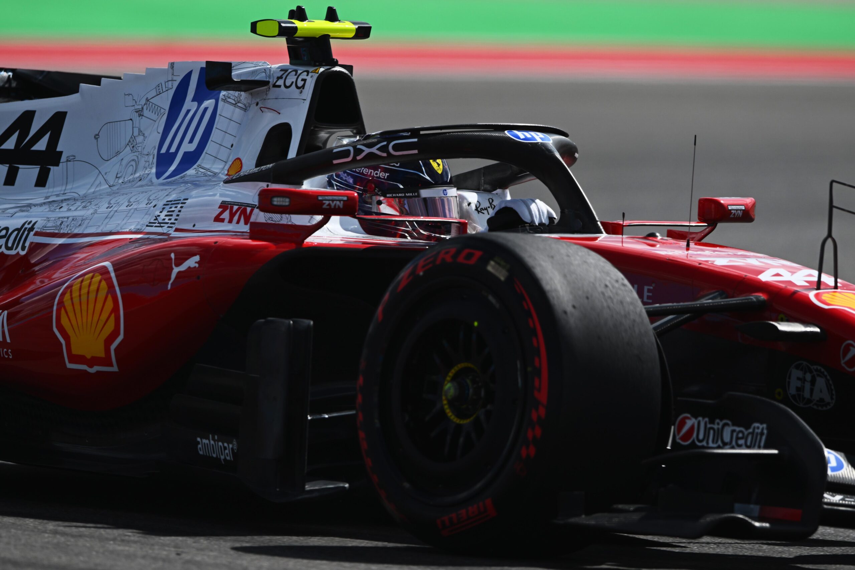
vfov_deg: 2.3
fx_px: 14245
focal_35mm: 600
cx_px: 428
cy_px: 285
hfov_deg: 3.4
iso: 100
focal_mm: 400
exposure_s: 1/2500
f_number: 4
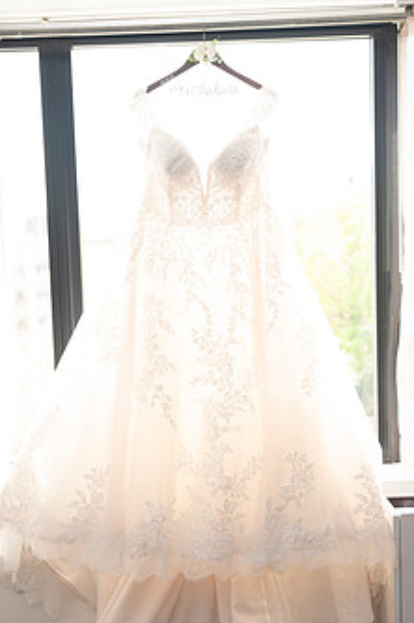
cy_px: 375
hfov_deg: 21.9
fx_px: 1072
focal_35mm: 62
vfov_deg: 32.3
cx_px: 199
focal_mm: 46
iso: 400
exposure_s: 1/160
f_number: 2.8
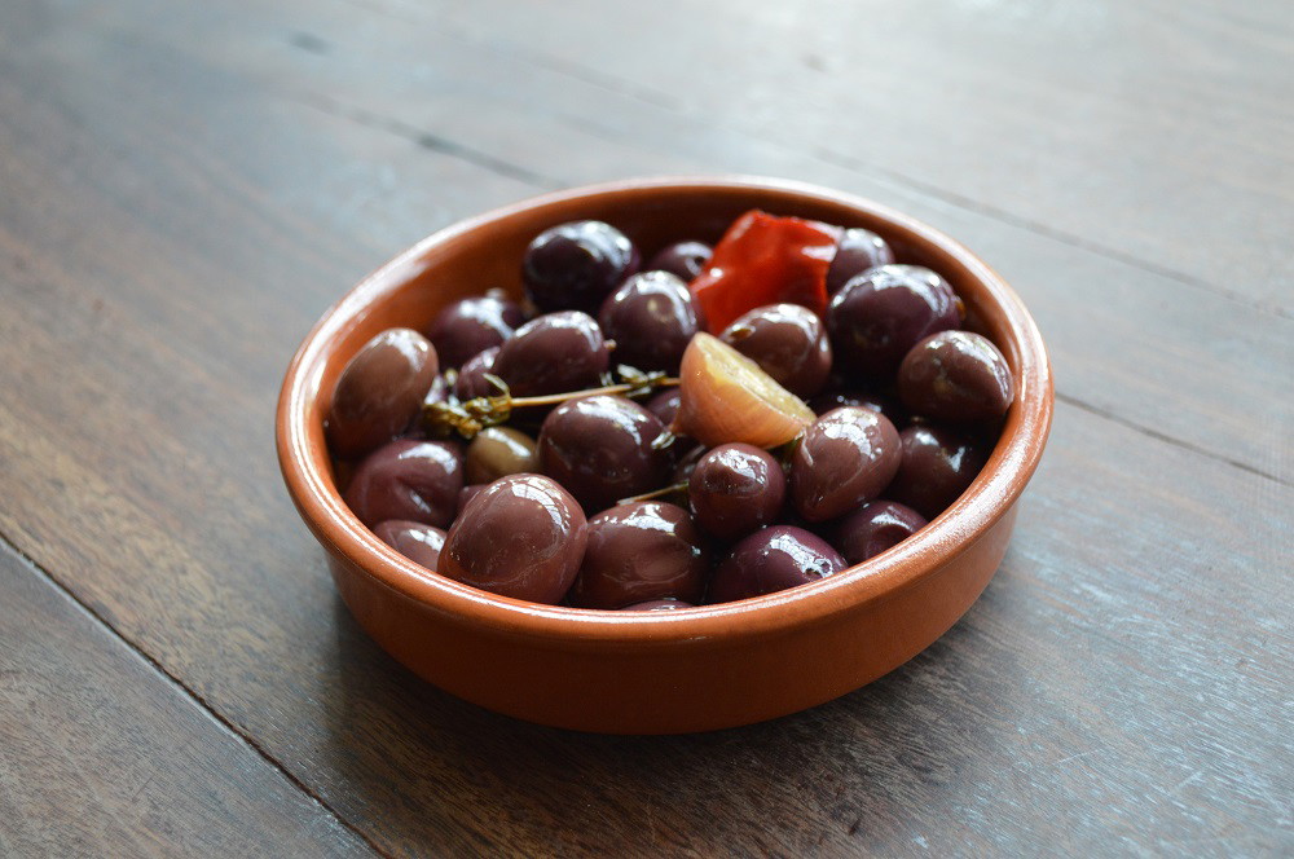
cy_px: 430
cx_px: 647
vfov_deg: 30.8
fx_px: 1562
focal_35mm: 44
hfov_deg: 45.0
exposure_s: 1/40
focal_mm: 29
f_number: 4.5
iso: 800
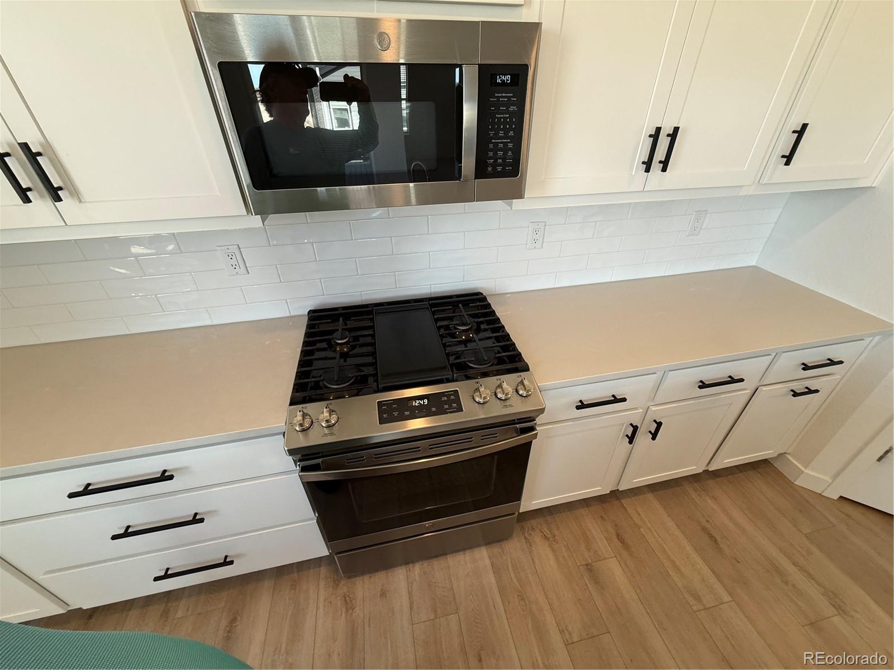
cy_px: 335
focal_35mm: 14
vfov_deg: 85.7
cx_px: 447
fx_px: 362
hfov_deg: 102.1
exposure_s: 1/120
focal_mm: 2.22
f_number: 2.2
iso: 100
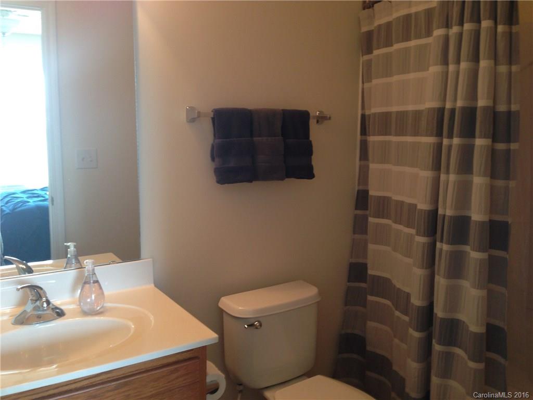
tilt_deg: -8.2
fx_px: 508
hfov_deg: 55.4
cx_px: 266
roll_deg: +0.3
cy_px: 200
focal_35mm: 33
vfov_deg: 42.9
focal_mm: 4.12
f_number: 2.4
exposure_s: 1/20
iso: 80
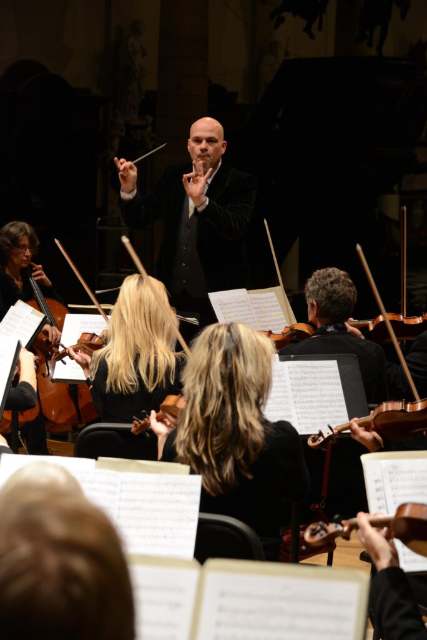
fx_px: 1457
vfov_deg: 24.7
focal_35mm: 82
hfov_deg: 16.7
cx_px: 214
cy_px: 320
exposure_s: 1/60
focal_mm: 82
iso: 1400
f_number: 5
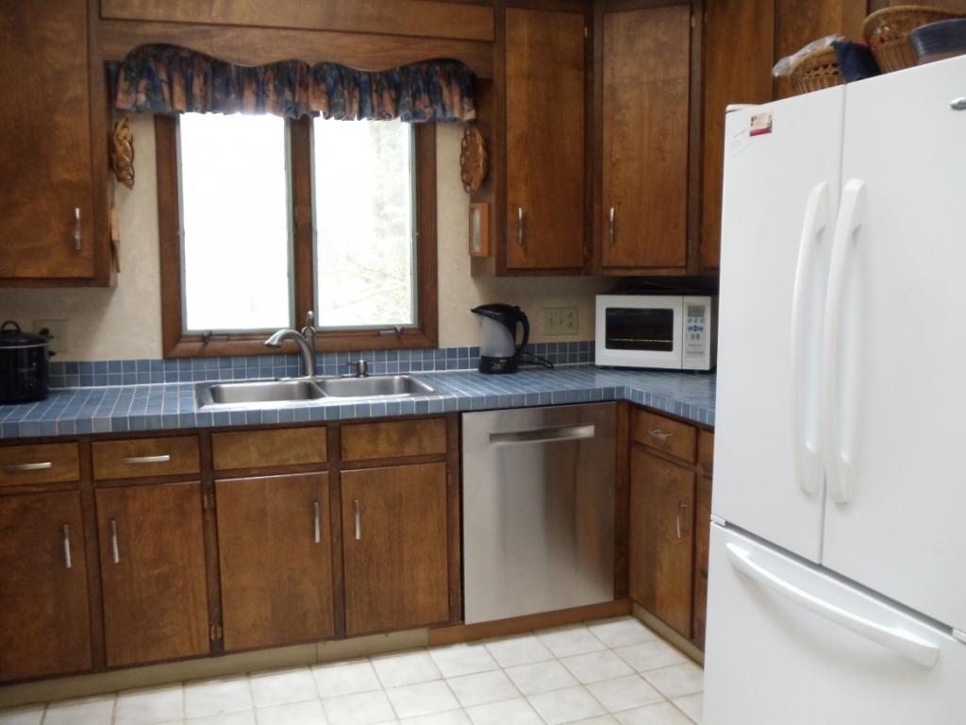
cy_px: 362
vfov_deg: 32.9
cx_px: 483
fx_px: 1228
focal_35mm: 44
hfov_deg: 42.9
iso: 400
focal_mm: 6
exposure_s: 1/40
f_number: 3.5
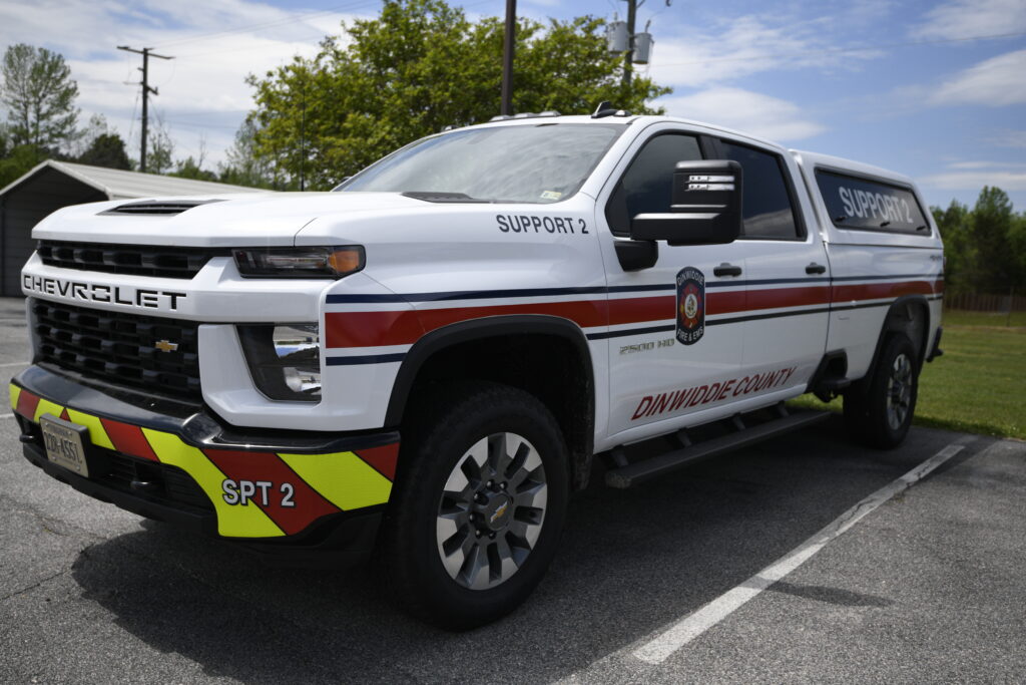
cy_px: 342
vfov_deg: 42.3
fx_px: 884
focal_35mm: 31
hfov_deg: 60.3
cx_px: 513
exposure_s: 1/8000
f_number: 4
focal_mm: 31
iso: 640
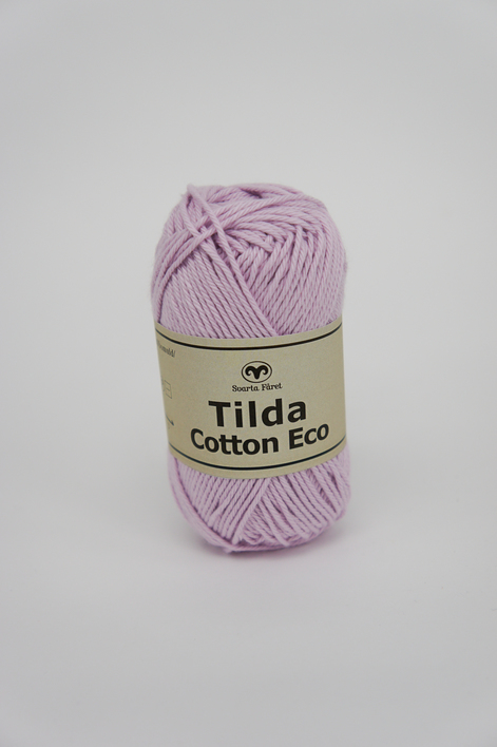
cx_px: 248
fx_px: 1244
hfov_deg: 22.6
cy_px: 374
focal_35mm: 60
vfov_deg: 33.4
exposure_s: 1/80
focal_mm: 40
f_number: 5
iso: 200
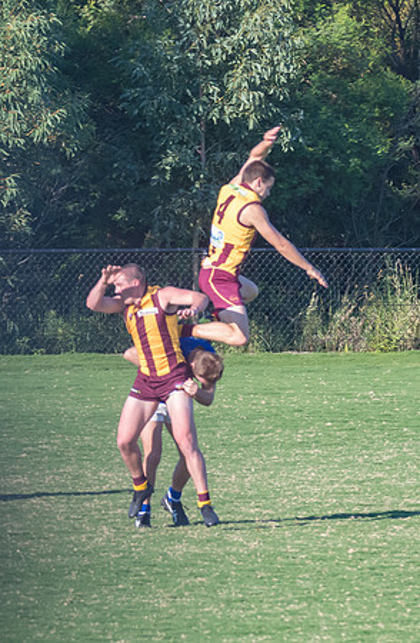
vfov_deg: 2.6
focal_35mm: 810
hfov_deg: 1.7
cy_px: 361
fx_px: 14376
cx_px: 272
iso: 800
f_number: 7.1
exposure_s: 1/1000
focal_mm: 260
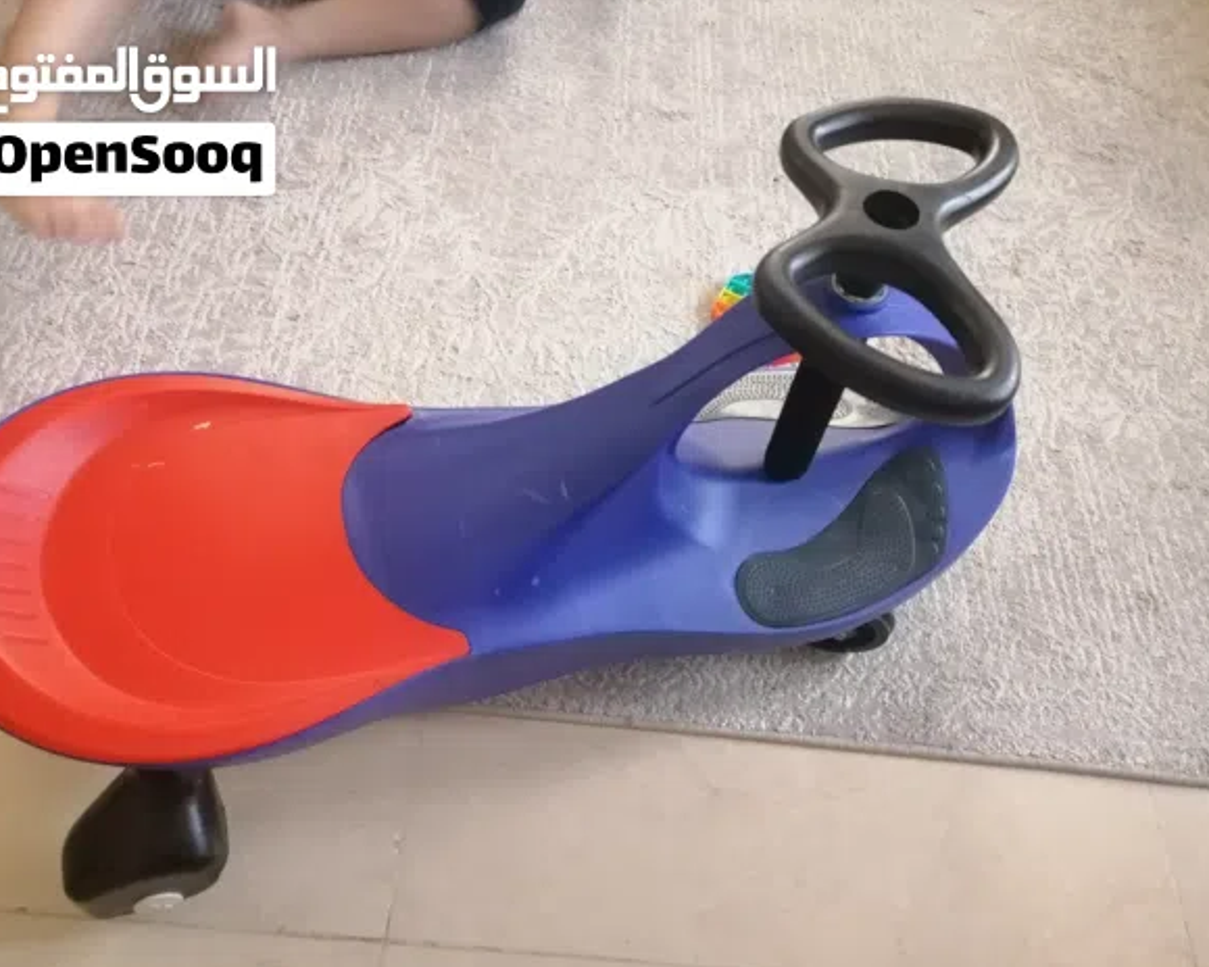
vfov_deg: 51.5
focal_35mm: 28
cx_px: 590
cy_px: 496
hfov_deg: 62.2
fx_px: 1002
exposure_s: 1/25
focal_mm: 5.4
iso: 800
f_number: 1.8
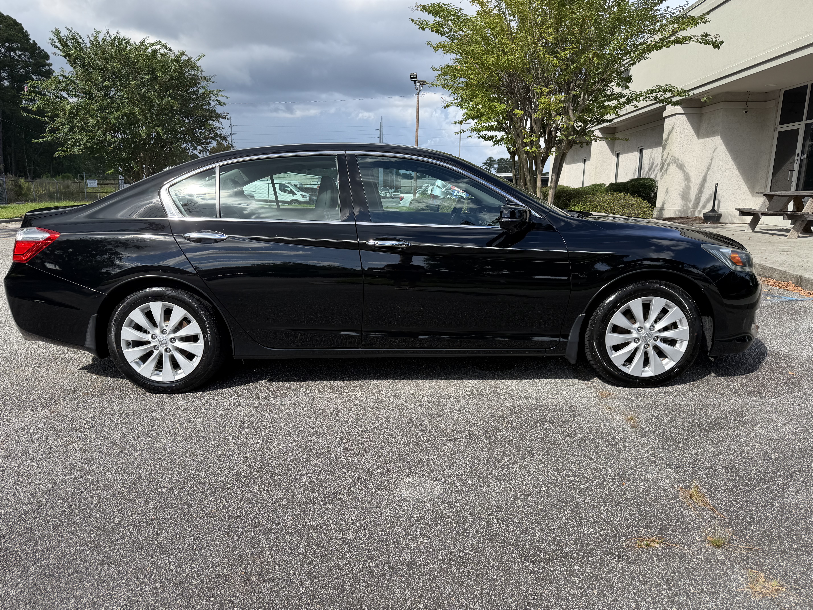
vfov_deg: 56.8
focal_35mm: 24
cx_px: 406
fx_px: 564
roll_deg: -0.5
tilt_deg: -11.6
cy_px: 305
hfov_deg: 71.6
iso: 80
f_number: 1.78
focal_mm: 6.76
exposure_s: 1/2525
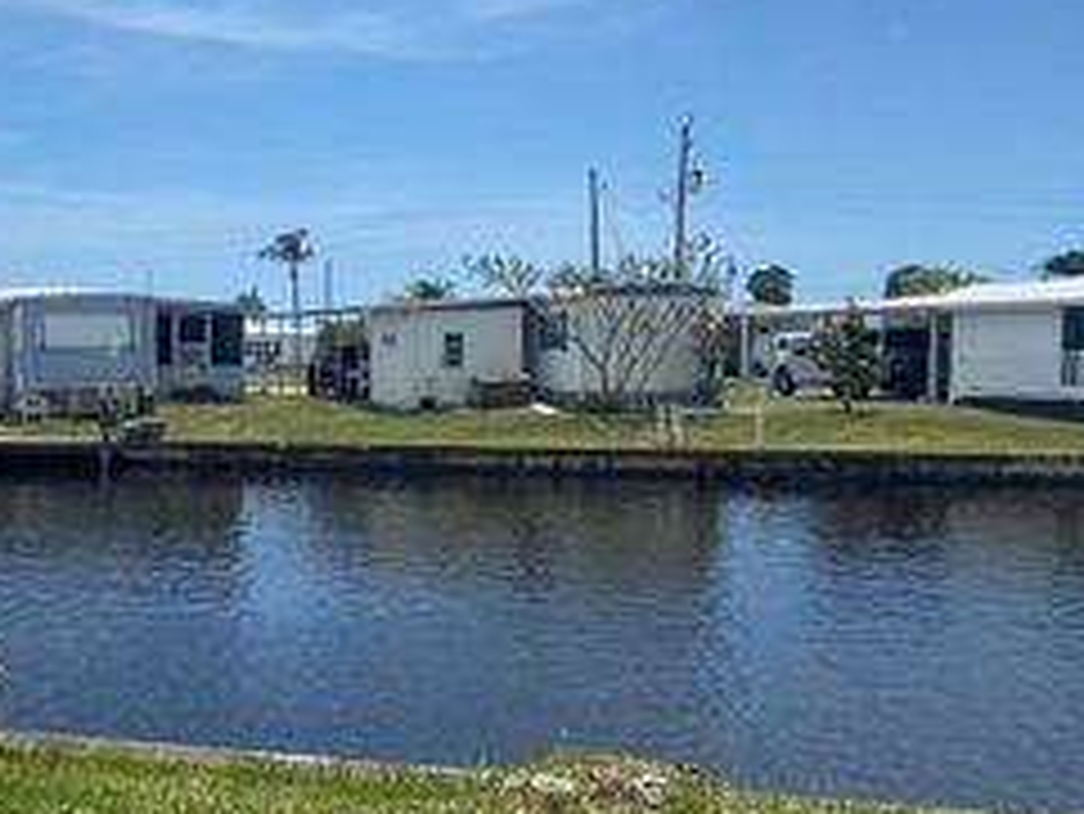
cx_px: 18
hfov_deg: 32.8
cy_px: 456
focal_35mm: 54
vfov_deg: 27.0
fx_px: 1692
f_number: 1.8
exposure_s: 1/4608
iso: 32
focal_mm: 4.25
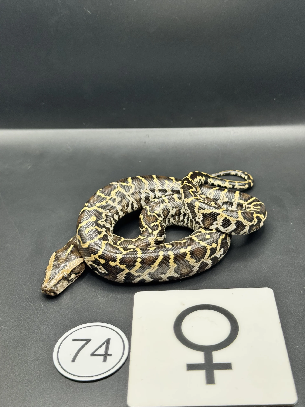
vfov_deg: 39.7
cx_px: 152
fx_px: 564
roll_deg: +4.3
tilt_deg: -37.4
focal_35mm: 48
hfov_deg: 30.3
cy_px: 204
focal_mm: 6.76
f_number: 1.78
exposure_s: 1/100
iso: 50
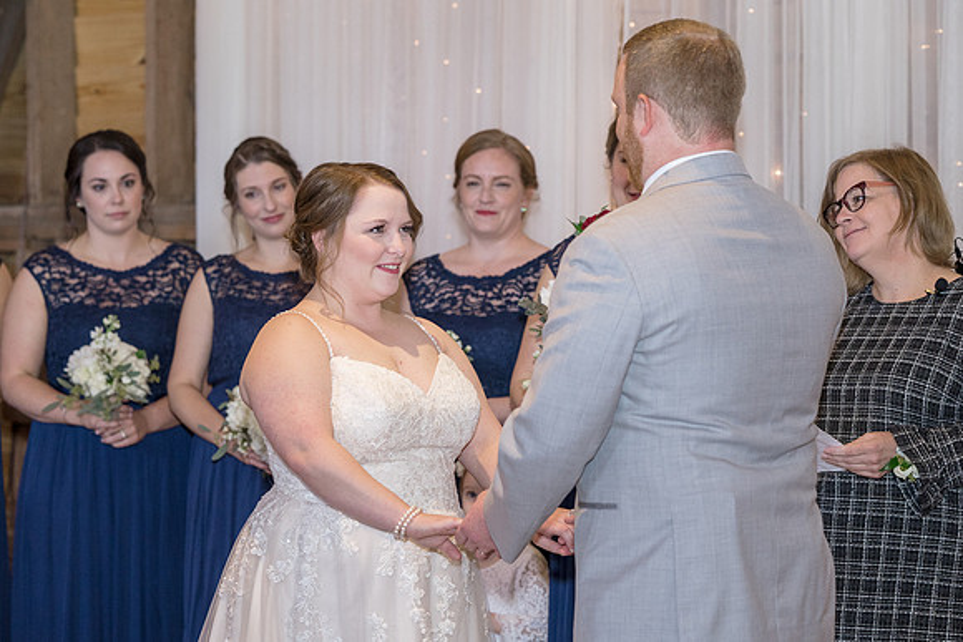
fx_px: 3000
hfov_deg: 18.2
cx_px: 492
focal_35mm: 112
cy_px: 297
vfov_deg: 12.2
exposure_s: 1/250
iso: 2000
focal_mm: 100
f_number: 4
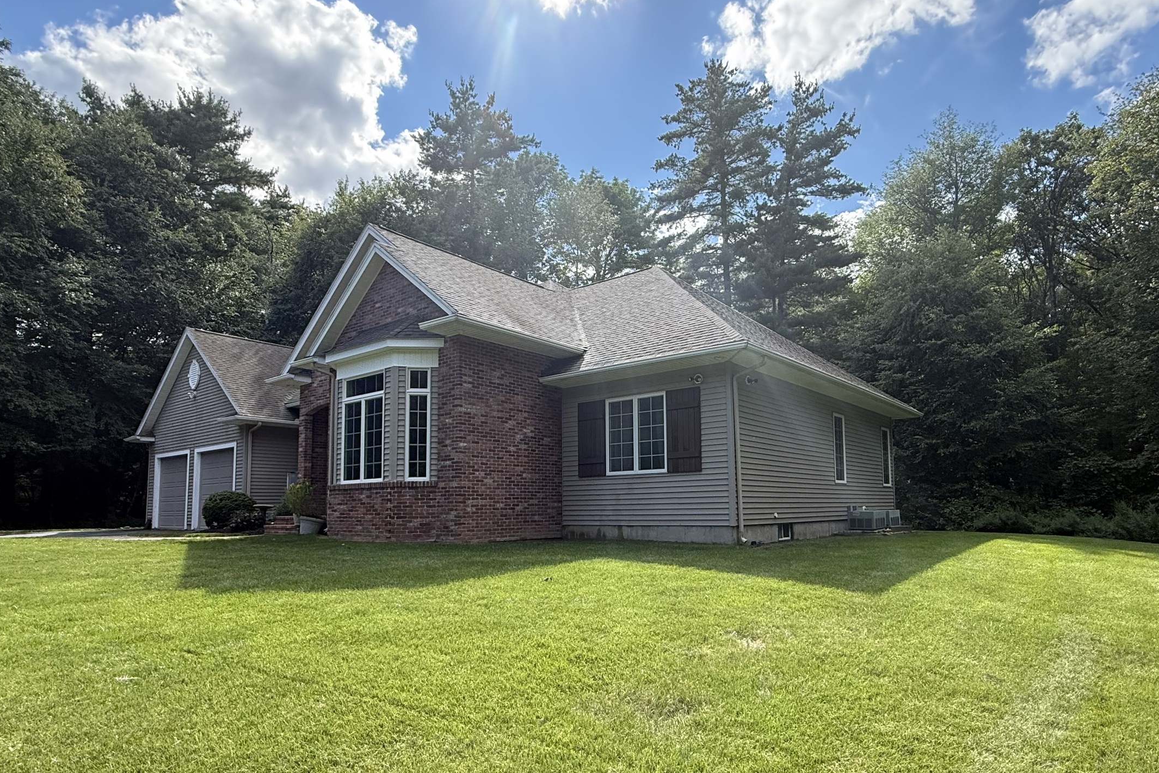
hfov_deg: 81.1
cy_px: 451
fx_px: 676
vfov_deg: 59.2
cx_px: 623
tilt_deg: +6.2
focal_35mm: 21
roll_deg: +0.5
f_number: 2.2
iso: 64
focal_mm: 2.22
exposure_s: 1/672
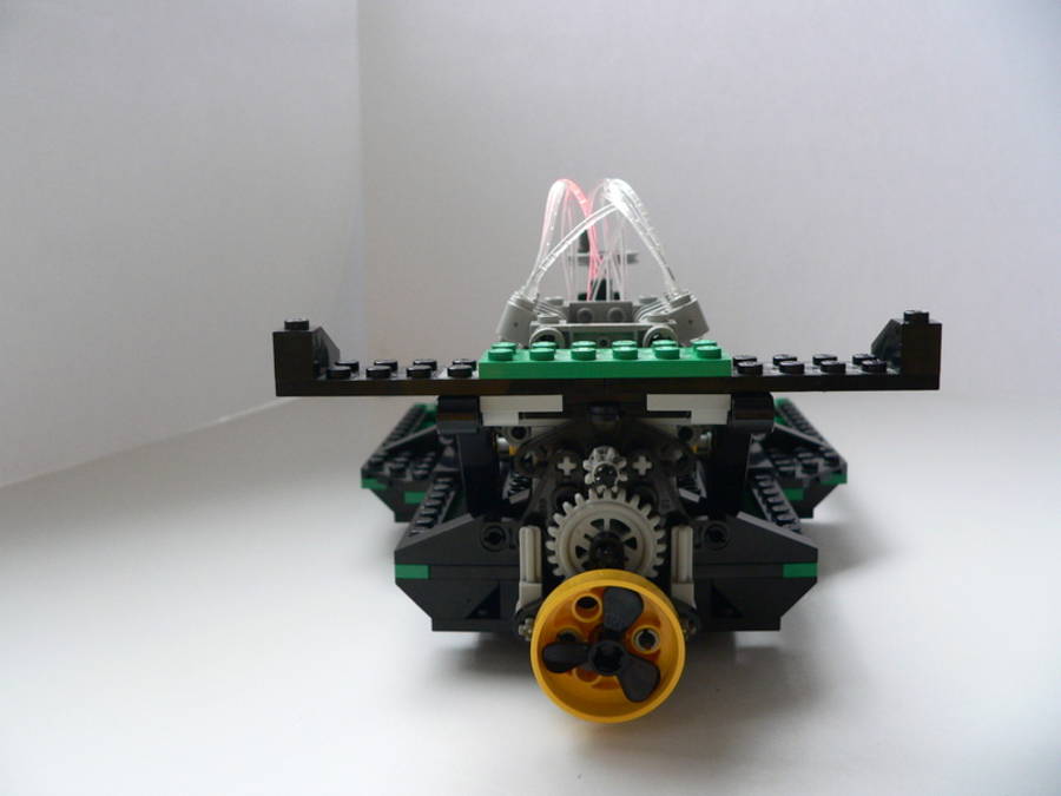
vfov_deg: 39.7
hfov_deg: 51.4
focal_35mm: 36
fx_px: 1103
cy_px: 398
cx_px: 530
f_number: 2.8
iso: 200
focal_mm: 6
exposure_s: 1/40
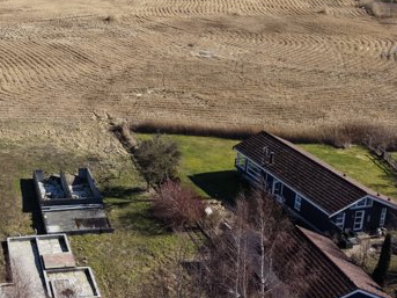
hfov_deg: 32.7
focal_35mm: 56
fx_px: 642
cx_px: 43
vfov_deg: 25.9
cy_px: 94
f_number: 1.8
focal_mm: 8.67
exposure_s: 1/6000
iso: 290
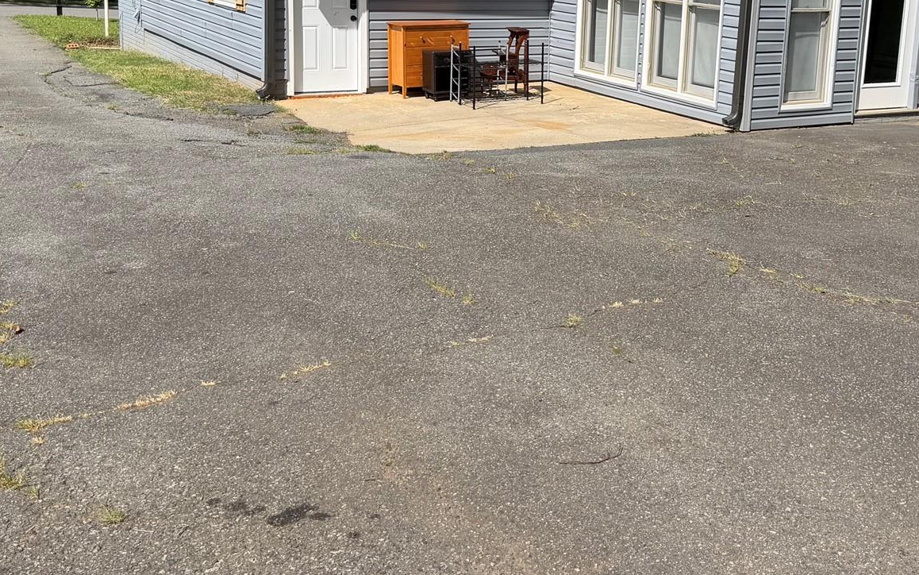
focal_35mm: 45
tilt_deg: -9.5
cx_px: 574
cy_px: 135
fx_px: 1127
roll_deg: -1.3
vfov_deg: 28.1
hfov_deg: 44.0
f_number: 1.78
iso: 80
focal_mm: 6.76
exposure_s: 1/4673
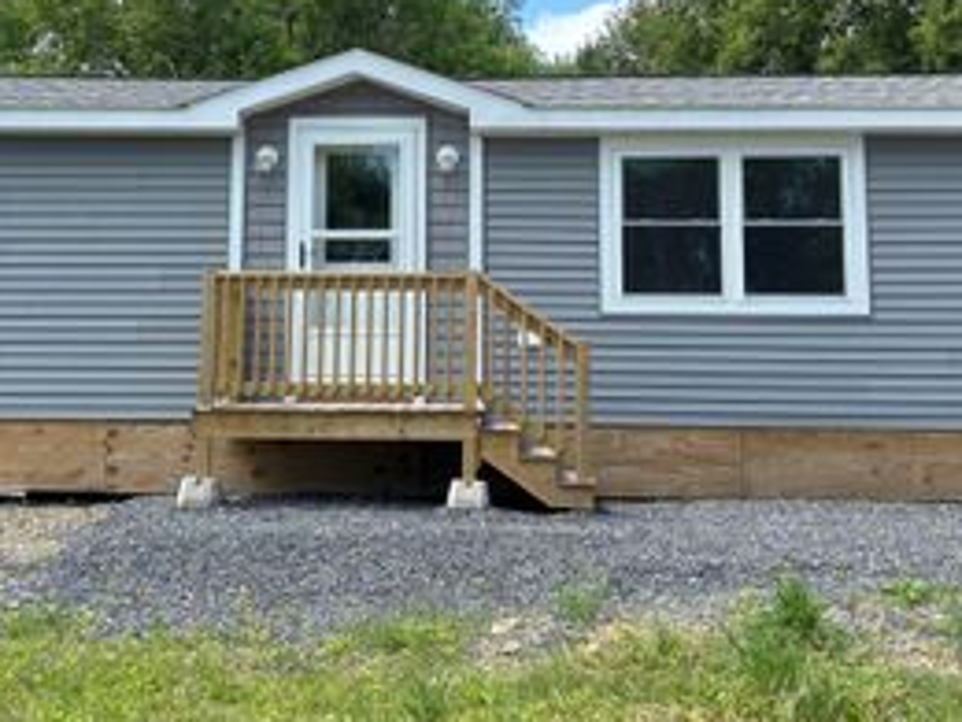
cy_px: 209
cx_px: 411
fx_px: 1390
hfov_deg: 38.1
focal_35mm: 50
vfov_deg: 28.8
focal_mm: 5.96
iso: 50
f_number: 1.6
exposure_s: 1/951
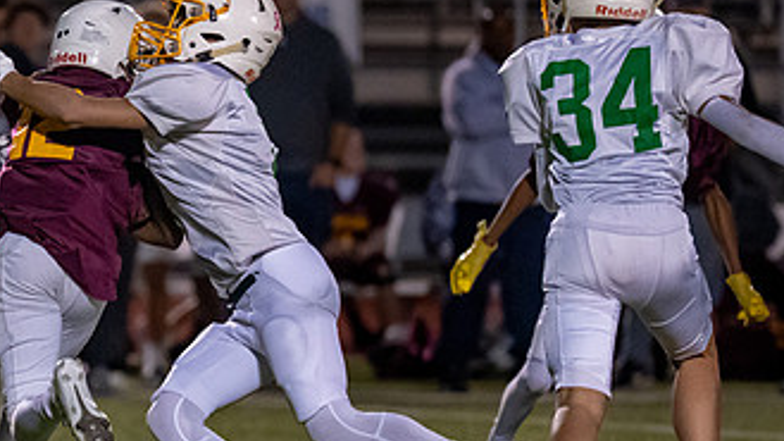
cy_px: 262
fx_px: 12950
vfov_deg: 2.0
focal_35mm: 623
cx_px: -4
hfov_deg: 3.5
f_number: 2.8
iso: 4000
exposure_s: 1/1250
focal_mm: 200
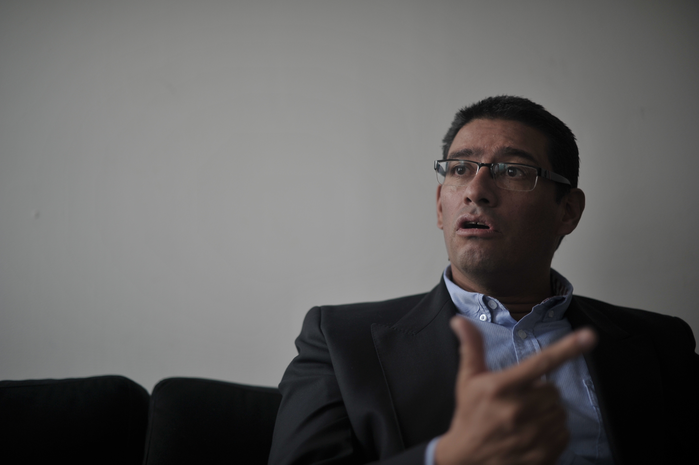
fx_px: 970
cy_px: 232
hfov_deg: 39.6
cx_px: 350
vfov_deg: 27.0
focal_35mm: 50
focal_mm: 50
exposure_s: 1/1000
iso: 400
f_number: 1.4
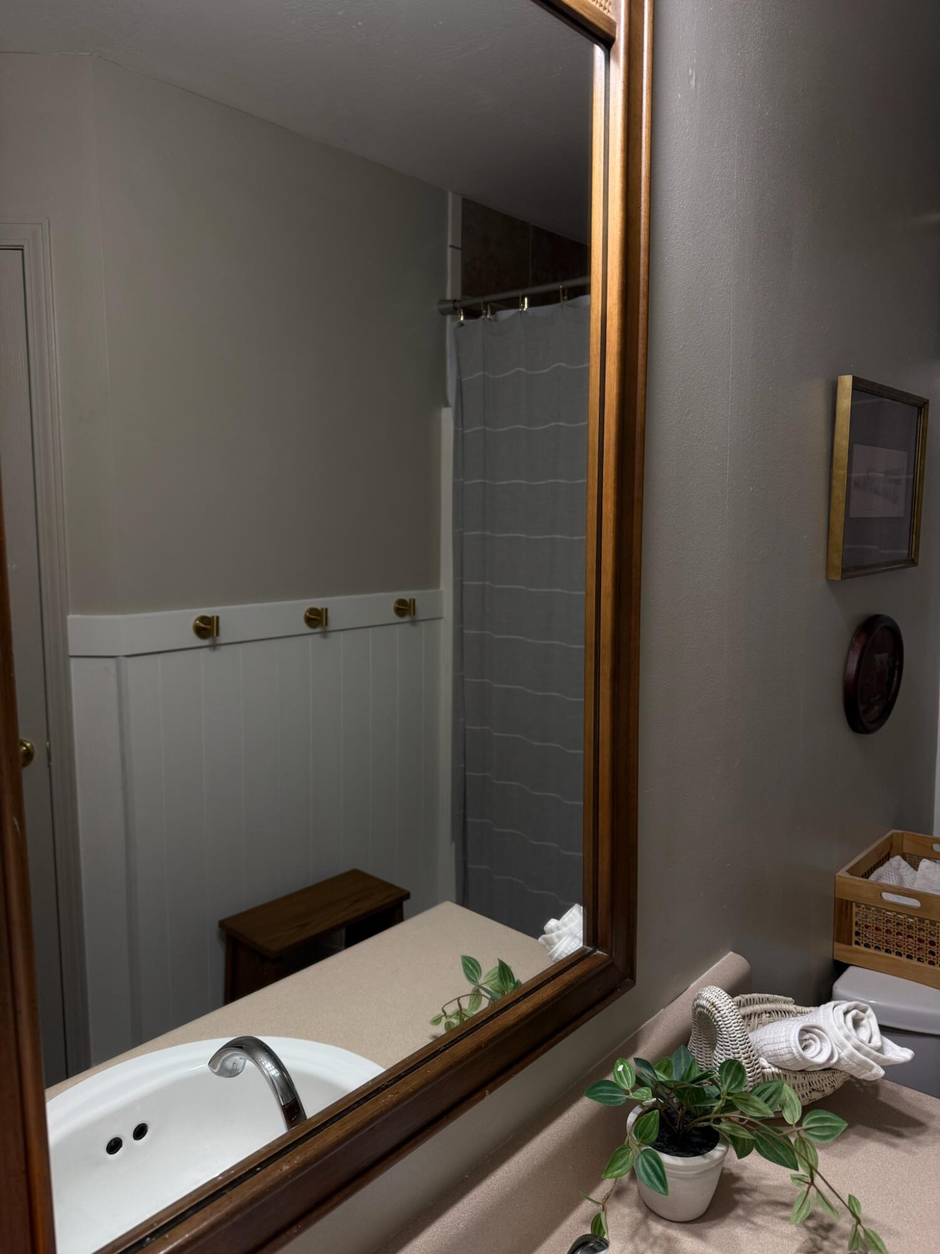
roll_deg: +0.9
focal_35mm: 24
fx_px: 869
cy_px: 627
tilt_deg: -5.9
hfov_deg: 56.8
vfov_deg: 71.6
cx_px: 470
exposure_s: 1/120
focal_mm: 6.76
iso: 160
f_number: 1.78
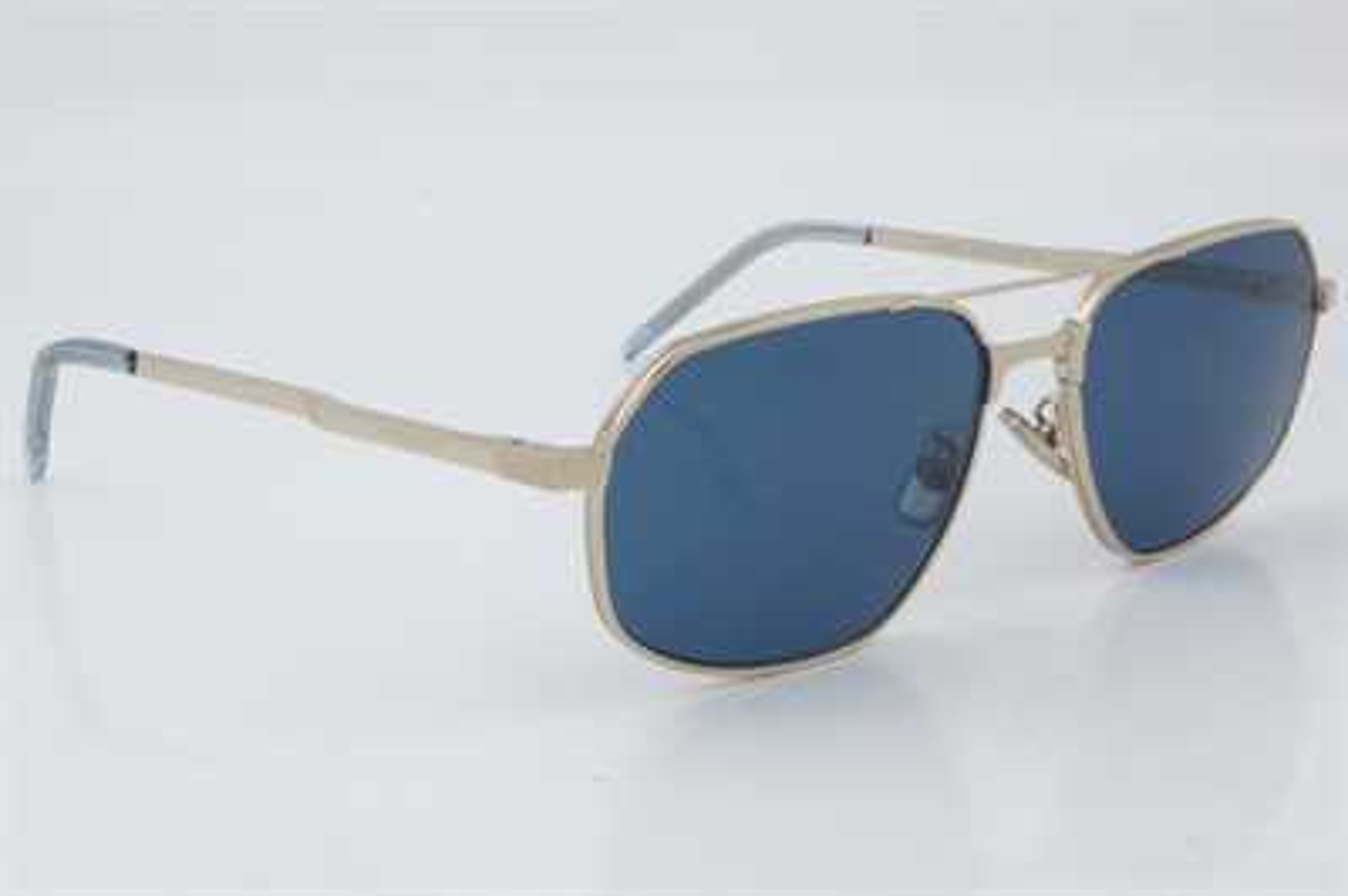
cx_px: 674
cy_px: 448
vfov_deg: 18.2
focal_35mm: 75
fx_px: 2806
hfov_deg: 27.0
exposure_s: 1/3
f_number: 29
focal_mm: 50
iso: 100
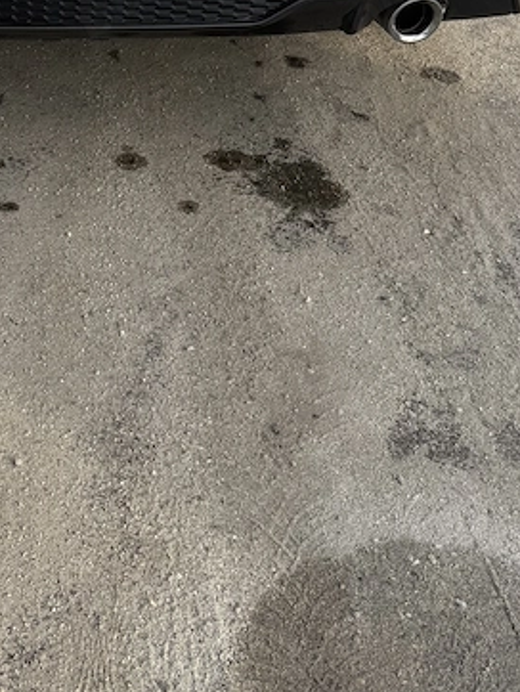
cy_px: 10
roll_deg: -0.4
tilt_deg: -23.4
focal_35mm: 53
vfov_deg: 33.3
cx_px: 65
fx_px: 1060
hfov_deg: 26.7
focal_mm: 6.76
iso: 80
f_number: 1.78
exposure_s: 1/2801
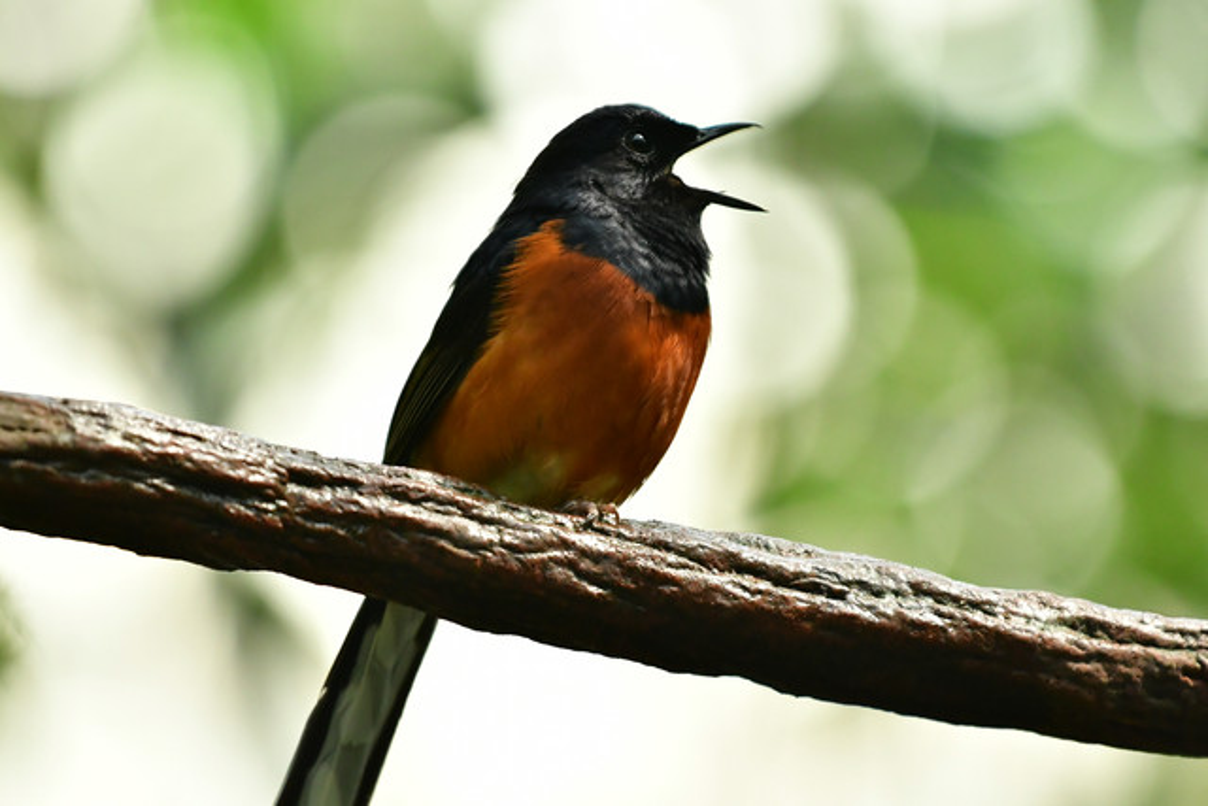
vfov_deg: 3.4
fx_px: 13424
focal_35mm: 400
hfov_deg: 5.2
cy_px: 403
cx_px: 604
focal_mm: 200
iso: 2000
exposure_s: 1/1000
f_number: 2.8
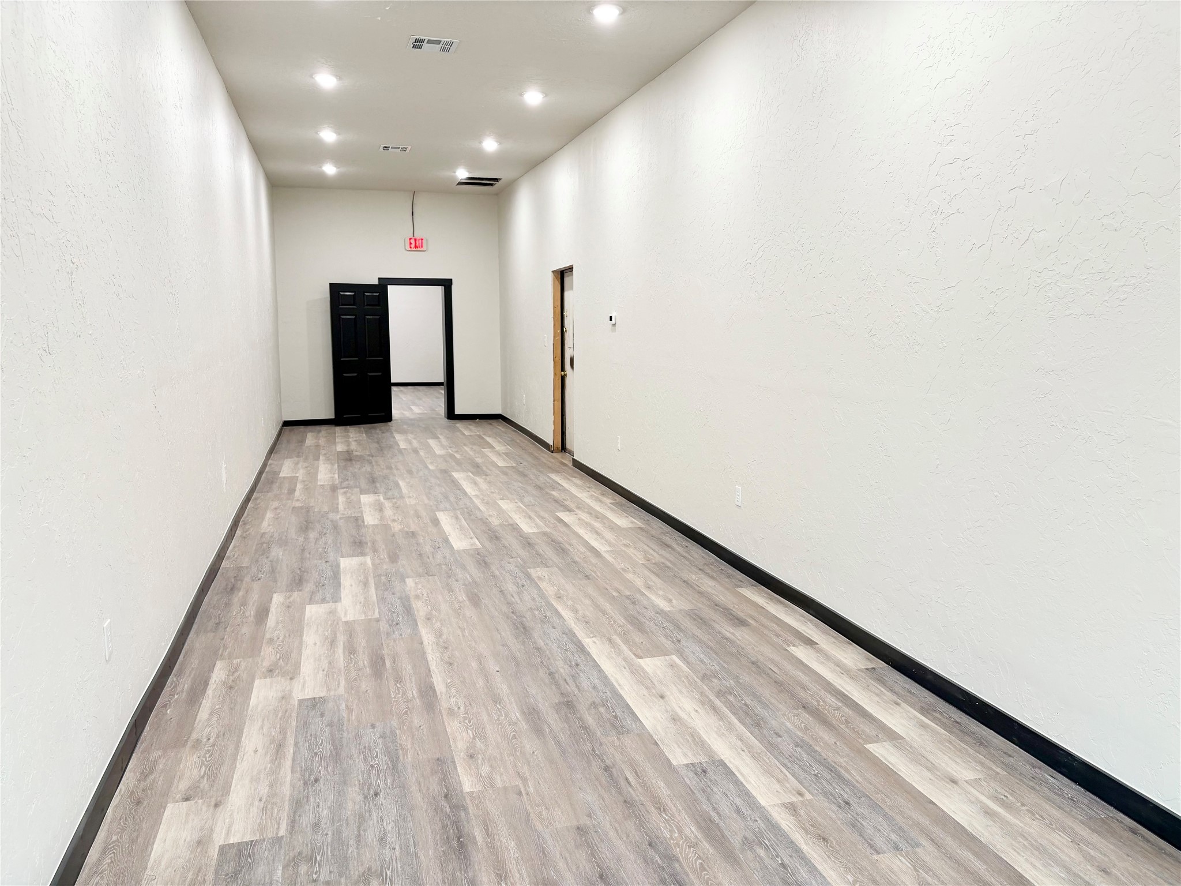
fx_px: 887
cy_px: 443
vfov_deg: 53.1
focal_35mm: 26
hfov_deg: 67.3
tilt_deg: -8.1
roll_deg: +0.1
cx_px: 590
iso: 80
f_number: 1.6
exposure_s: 1/60
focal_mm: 5.96
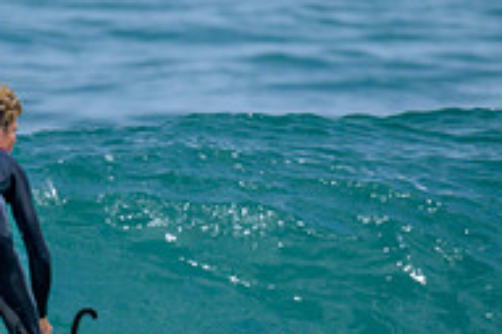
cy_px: 160
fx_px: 46408
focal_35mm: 3331
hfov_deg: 0.6
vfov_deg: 0.4
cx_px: 33
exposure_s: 1/2500
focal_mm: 800
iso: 280
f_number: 6.3
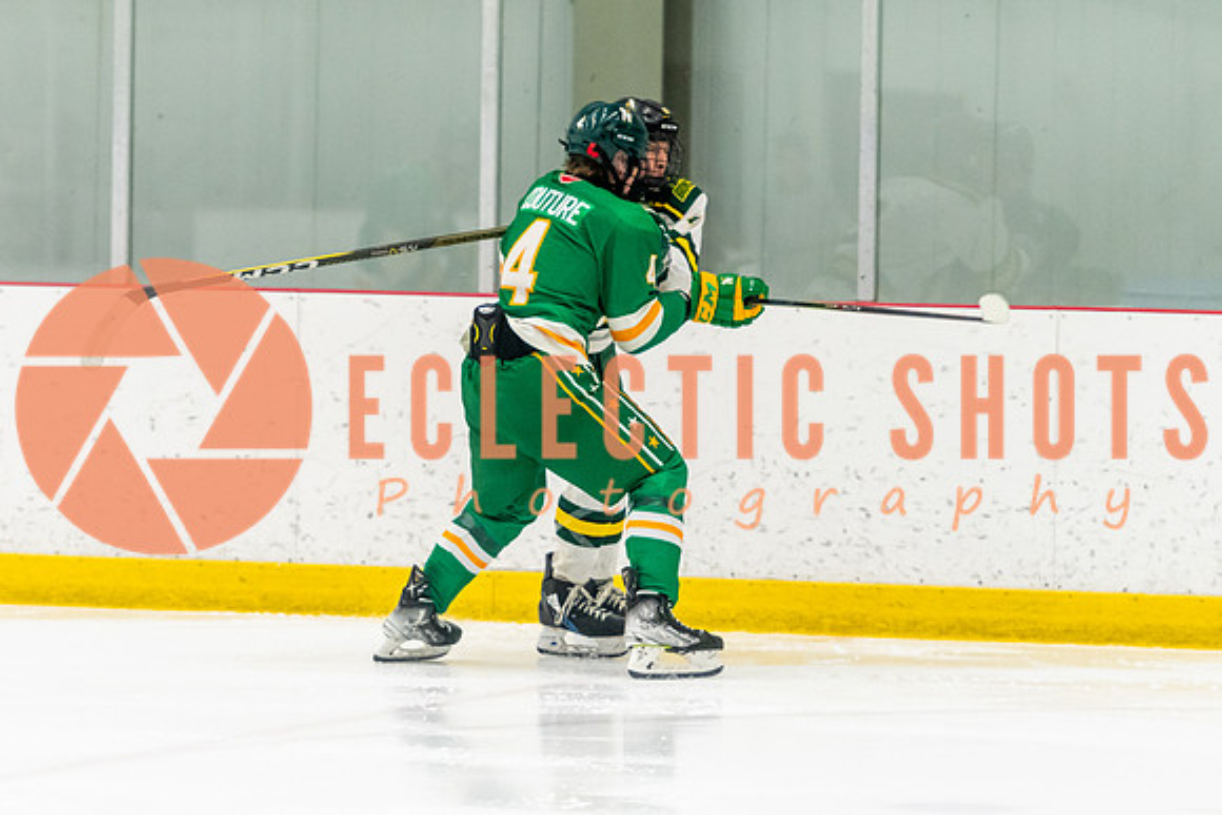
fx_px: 8924
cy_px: 374
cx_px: 556
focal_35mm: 263
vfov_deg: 5.2
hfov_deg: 7.8
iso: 3200
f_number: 2.8
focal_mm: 180
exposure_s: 1/800
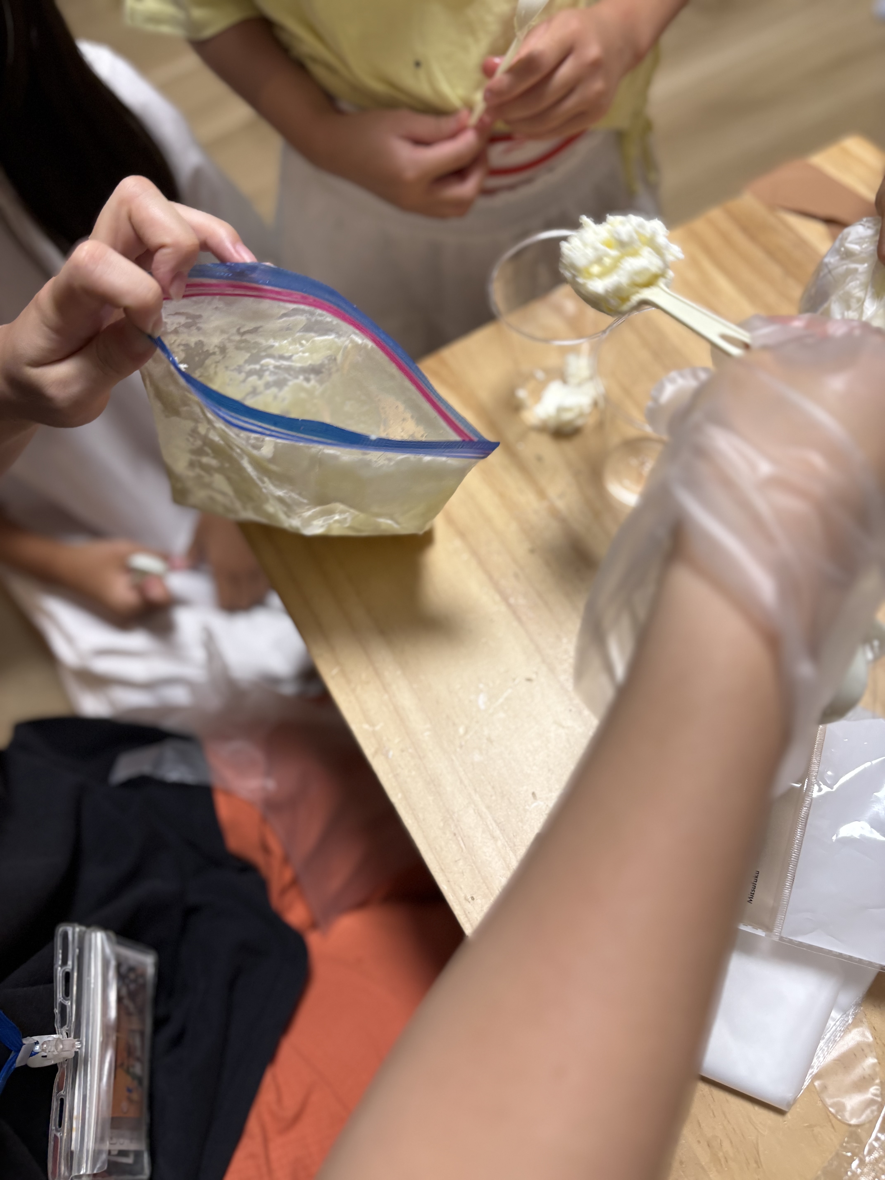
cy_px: 590
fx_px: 886
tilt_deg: -62.1
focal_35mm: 26
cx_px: 442
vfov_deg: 67.3
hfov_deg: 53.1
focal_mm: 5.96
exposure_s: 1/106
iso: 125
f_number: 1.6
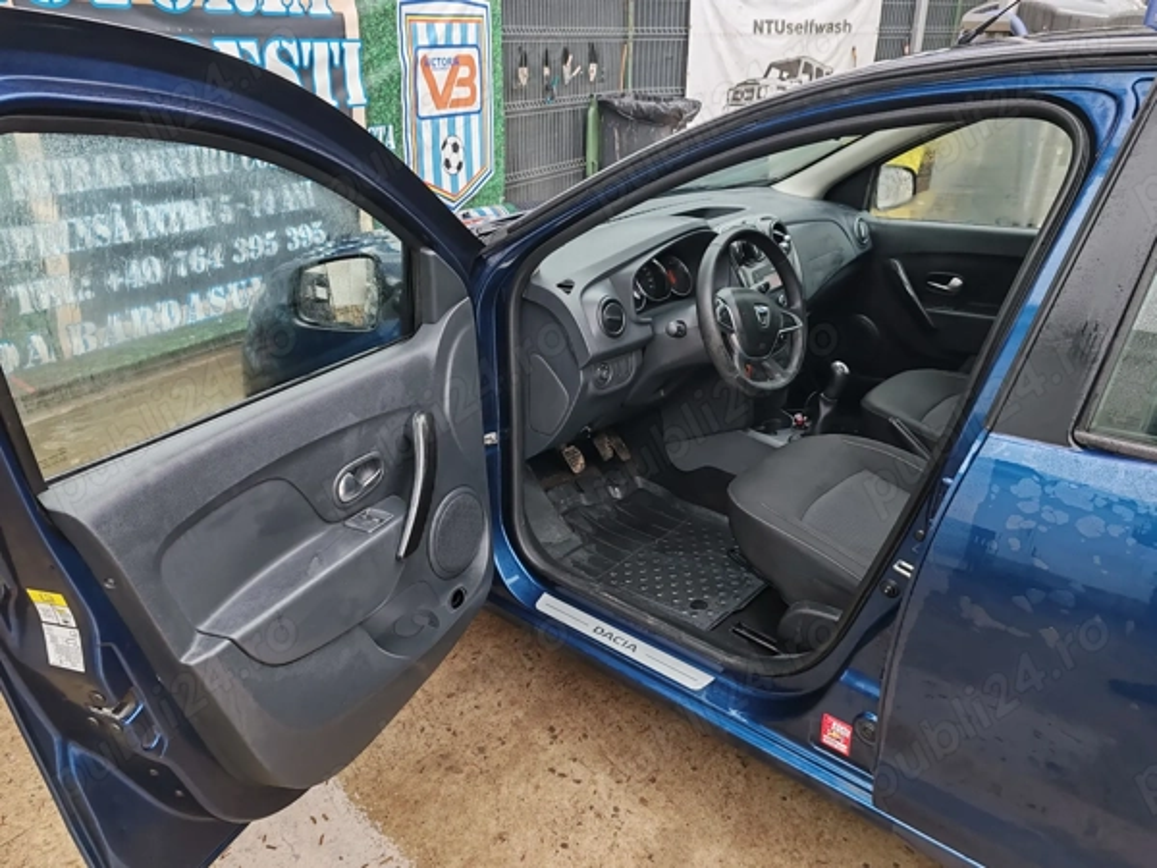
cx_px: 578
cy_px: 434
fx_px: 902
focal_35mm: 27
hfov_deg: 65.3
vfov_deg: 51.4
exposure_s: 1/100
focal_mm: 6.12
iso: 100
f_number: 1.9
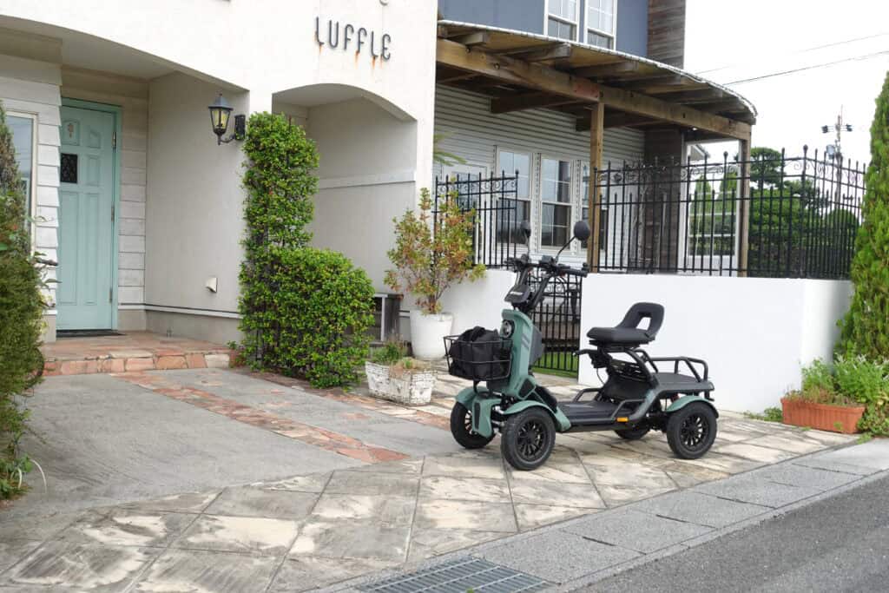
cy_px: 296
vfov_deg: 36.0
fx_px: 914
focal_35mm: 37
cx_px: 444
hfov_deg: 51.9
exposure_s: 1/25
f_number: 4.5
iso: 80
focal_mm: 14.3
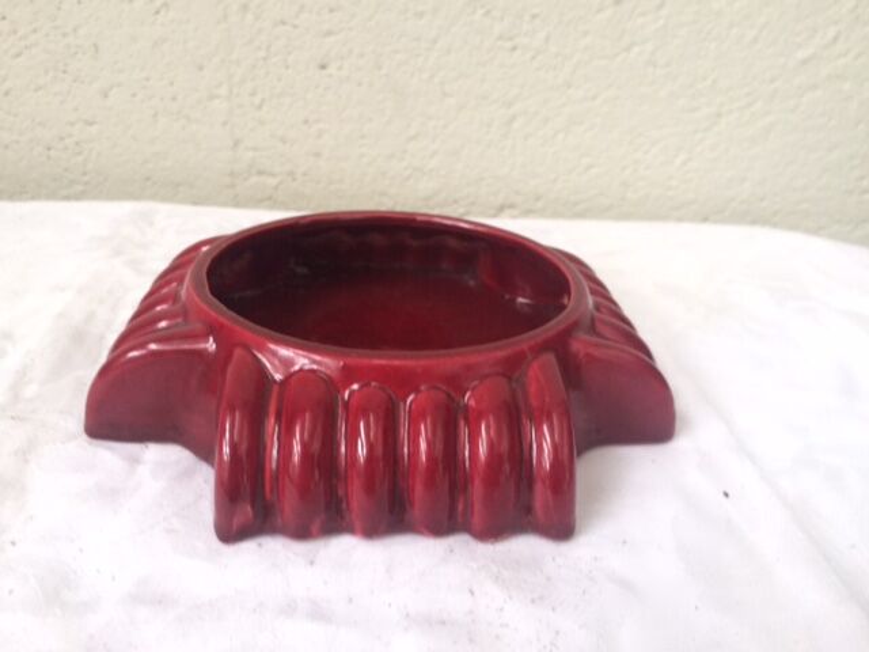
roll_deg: -3.9
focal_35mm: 29
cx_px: 434
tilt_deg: -25.9
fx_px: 728
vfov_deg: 48.2
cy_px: 326
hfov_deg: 61.7
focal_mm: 4.15
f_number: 2.2
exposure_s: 1/33
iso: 100
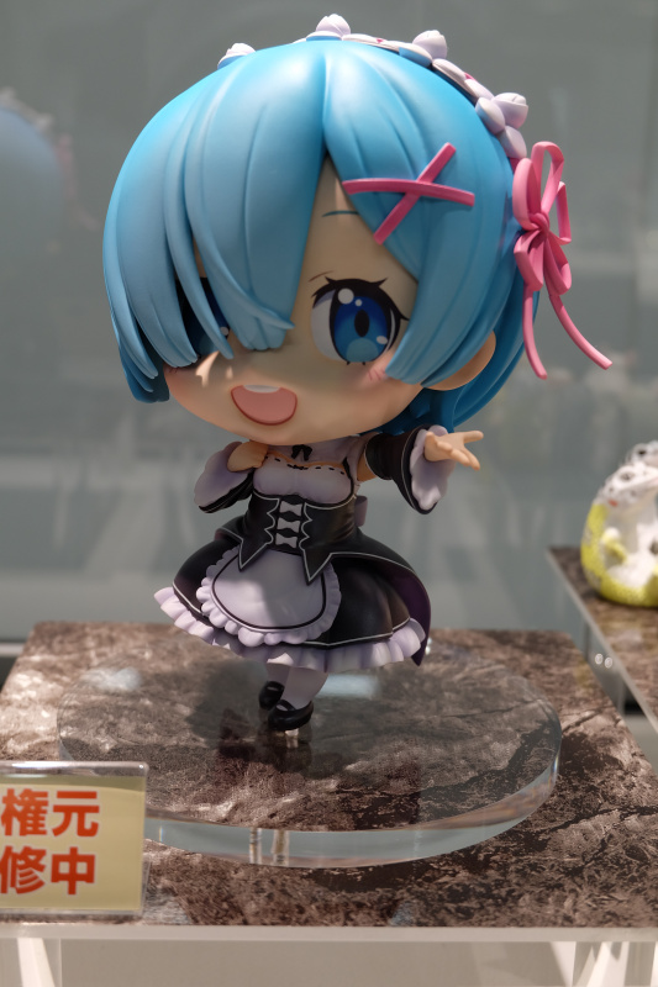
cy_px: 494
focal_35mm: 44
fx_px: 1207
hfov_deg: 30.5
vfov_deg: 44.5
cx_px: 329
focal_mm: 29.5
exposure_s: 1/125
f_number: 4.7
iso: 500
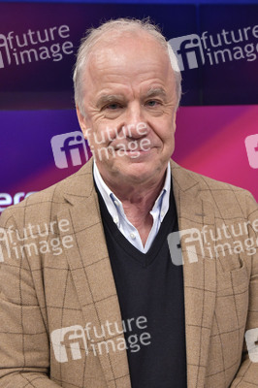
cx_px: 129
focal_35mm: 44
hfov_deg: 30.5
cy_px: 194
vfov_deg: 44.5
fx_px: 474
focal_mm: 44
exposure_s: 1/200
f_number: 5.6
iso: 2500
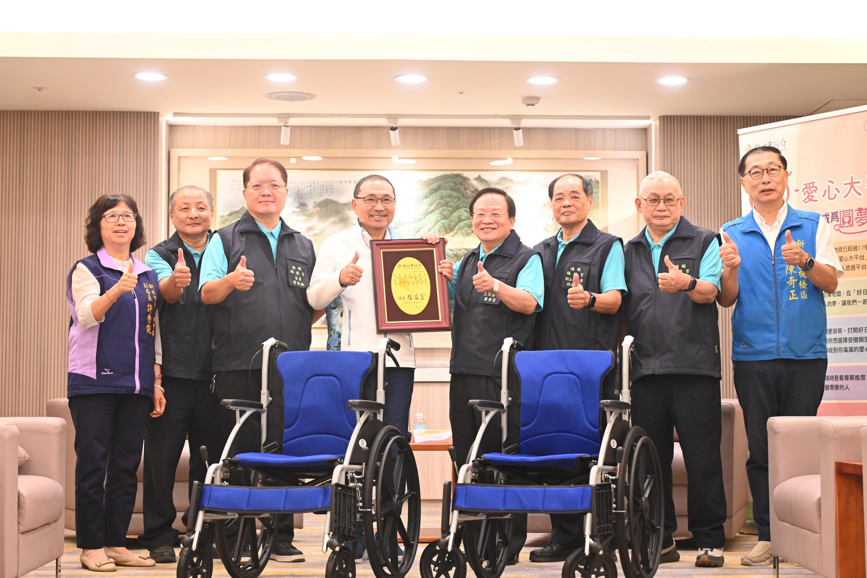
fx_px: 1421
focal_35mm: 59
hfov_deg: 33.9
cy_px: 289
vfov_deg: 23.0
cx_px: 434
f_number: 4
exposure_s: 1/125
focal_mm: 59
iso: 2200
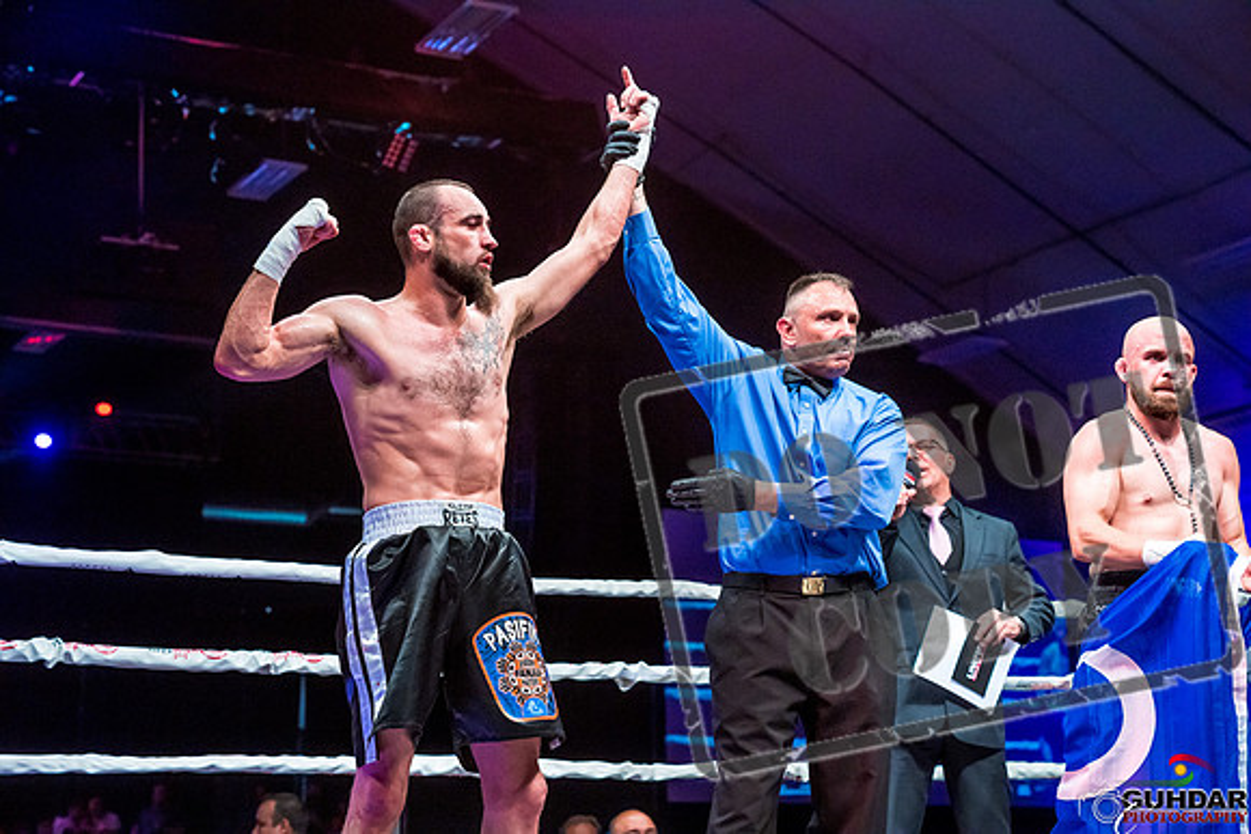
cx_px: 626
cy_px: 417
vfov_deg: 20.9
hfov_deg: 31.0
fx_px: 2259
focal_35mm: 65
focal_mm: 65
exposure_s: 1/800
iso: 4000
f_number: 4
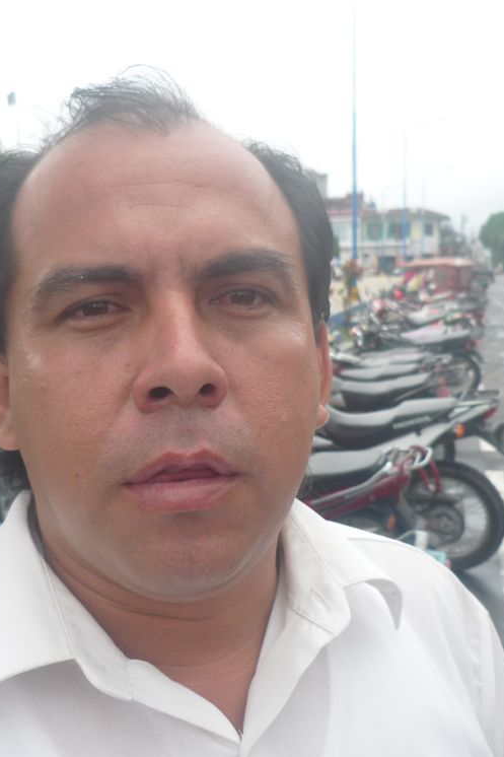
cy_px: 380
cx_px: 215
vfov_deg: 42.8
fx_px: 966
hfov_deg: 29.2
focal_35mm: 46
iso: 100
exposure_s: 1/640
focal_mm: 5.5
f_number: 2.8
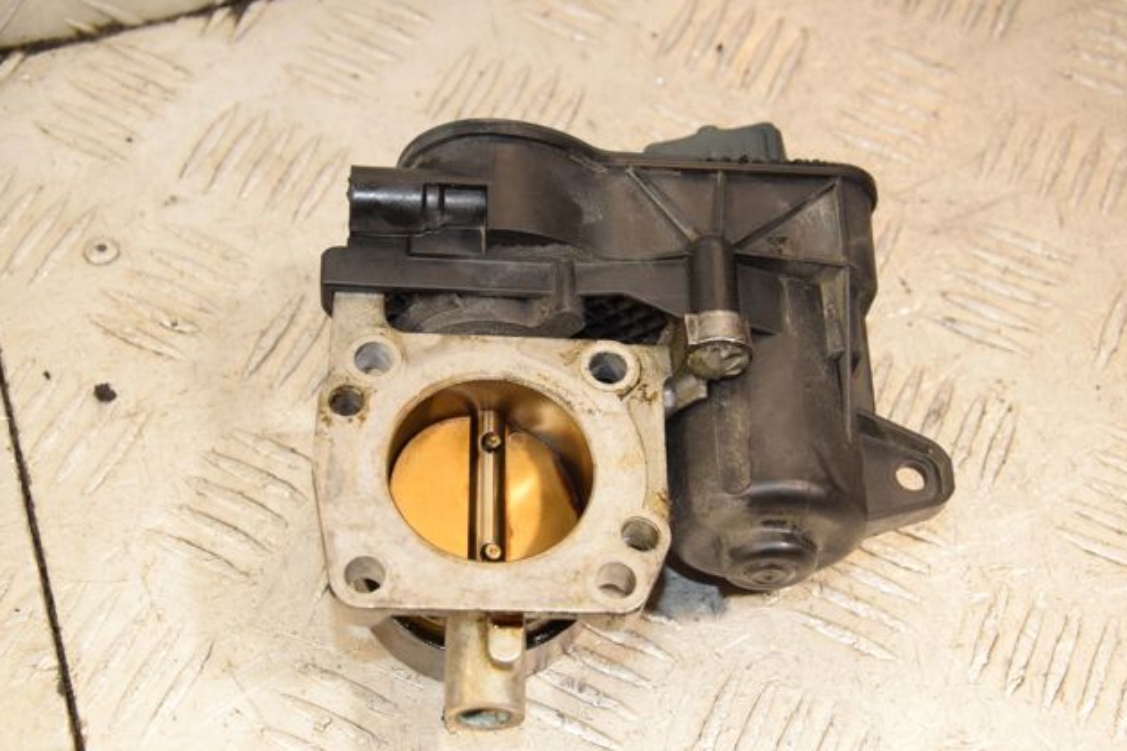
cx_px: 566
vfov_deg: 22.2
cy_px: 373
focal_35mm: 61
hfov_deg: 32.9
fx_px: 1909
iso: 1600
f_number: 7.1
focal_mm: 40
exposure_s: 1/200
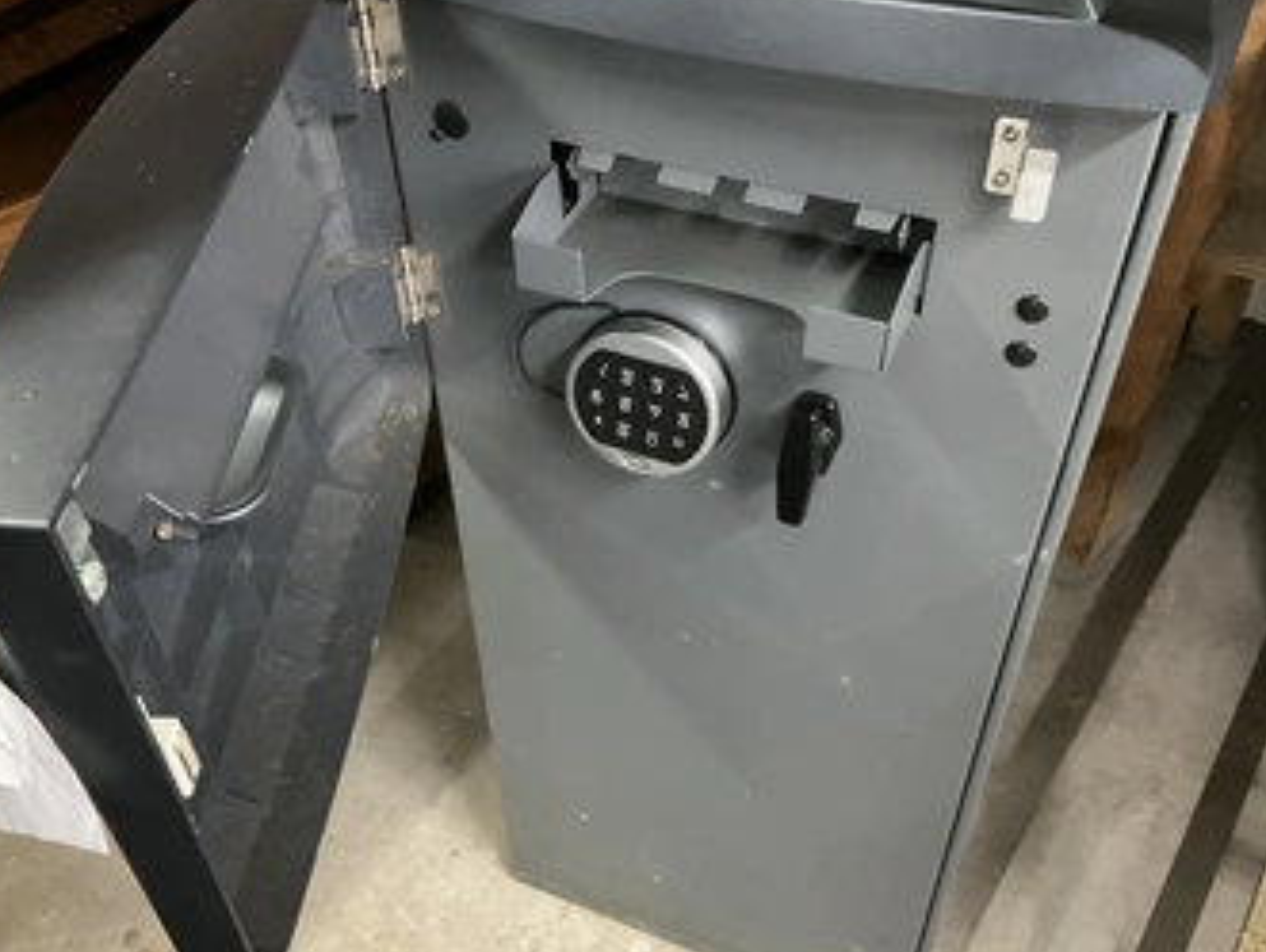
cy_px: 547
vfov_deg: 40.7
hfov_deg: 52.6
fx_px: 1281
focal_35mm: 35
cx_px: 654
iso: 500
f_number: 1.8
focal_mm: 3
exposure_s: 1/30
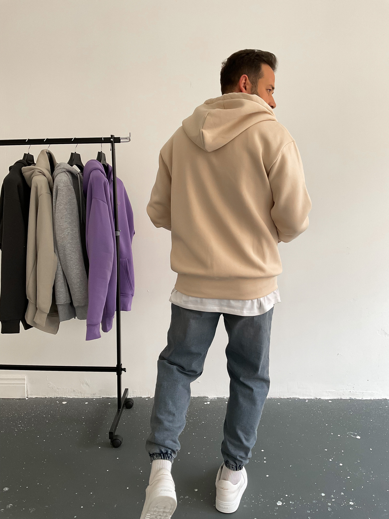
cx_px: 194
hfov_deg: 48.2
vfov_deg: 61.7
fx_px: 435
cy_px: 260
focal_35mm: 29
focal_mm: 3
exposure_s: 1/120
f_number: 1.8
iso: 64
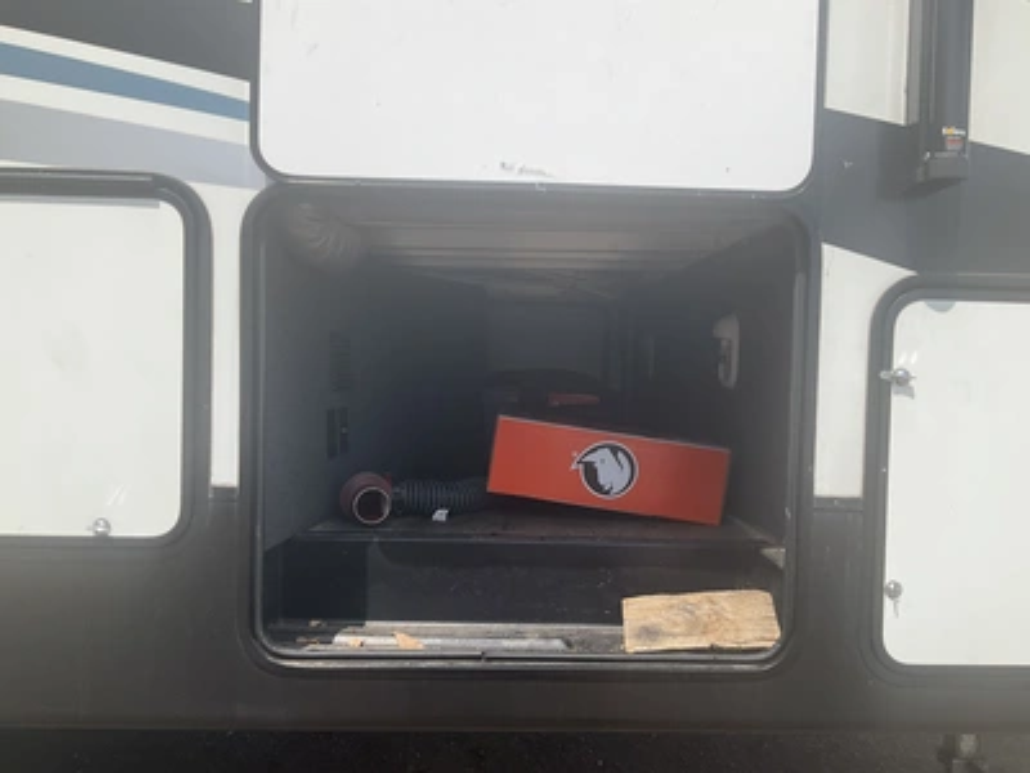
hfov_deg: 61.7
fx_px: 863
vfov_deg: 48.2
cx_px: 515
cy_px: 386
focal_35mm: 29
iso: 25
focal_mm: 3
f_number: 1.8
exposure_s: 1/2141
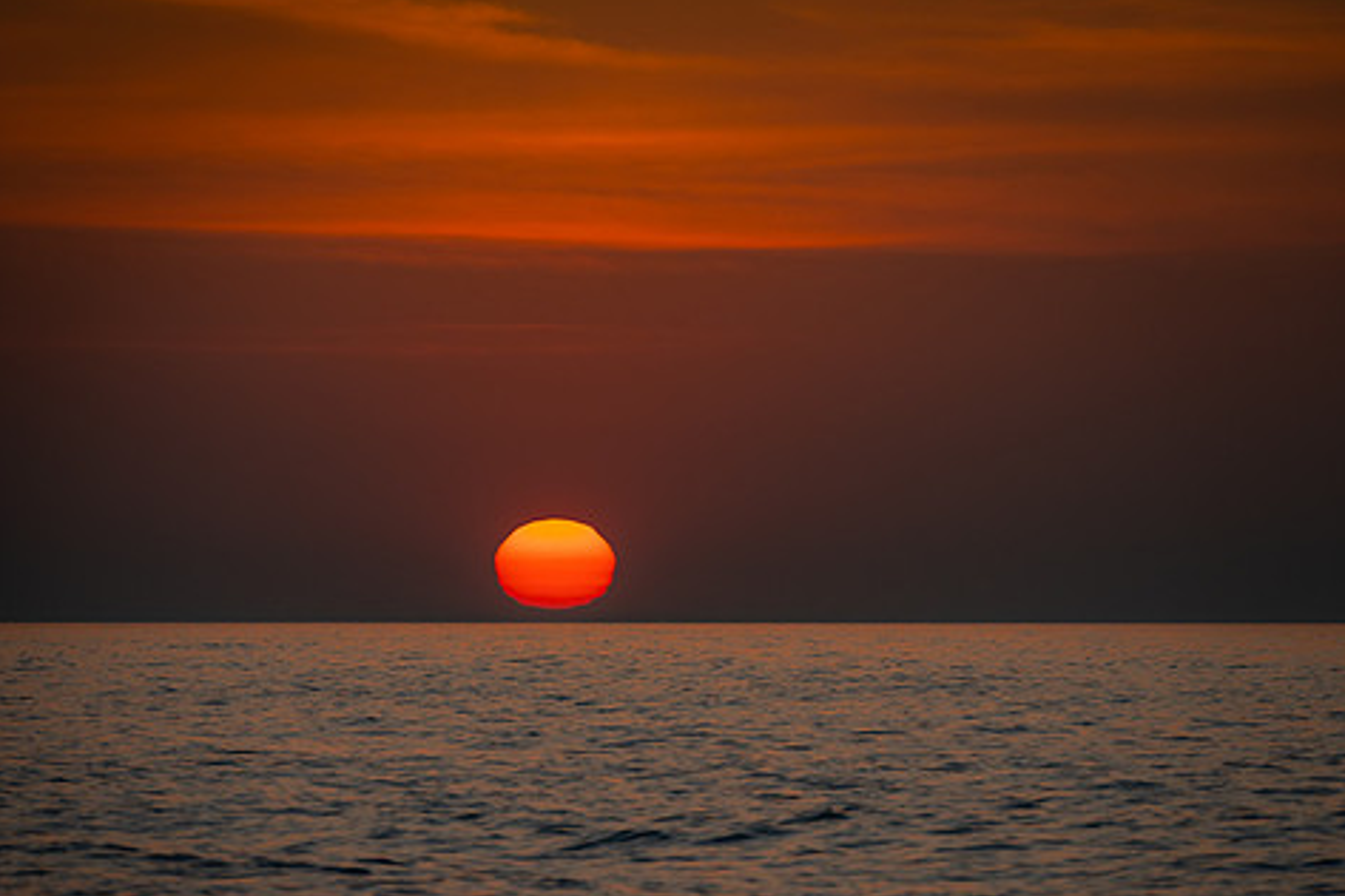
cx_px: 711
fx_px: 11988
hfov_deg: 6.4
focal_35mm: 321
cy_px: 537
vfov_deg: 4.3
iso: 200
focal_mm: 249
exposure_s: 1/100
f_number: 8
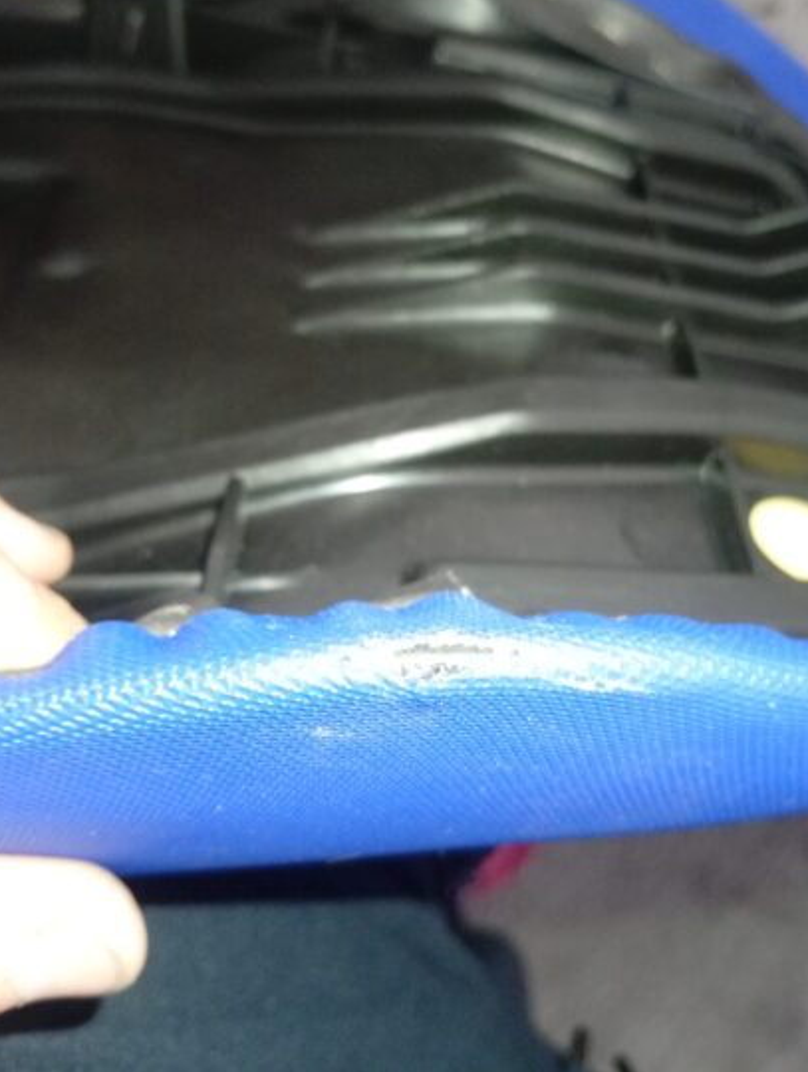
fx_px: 931
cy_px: 480
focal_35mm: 30
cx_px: 405
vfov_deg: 59.7
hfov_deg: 46.9
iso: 1187
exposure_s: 1/20
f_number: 1.8
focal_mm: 3.98
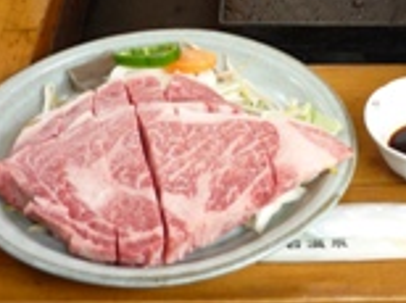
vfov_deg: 16.2
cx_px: 303
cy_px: -38
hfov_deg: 22.1
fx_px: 1031
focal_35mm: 88
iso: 100
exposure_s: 1/30
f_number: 2.8
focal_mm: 5.5
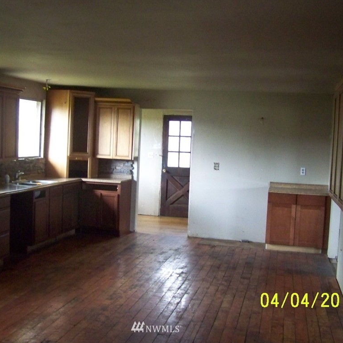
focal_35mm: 45
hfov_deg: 37.5
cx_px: 156
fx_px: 504
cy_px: 172
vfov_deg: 37.6
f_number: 2.8
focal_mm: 6.3
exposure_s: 1/40
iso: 400
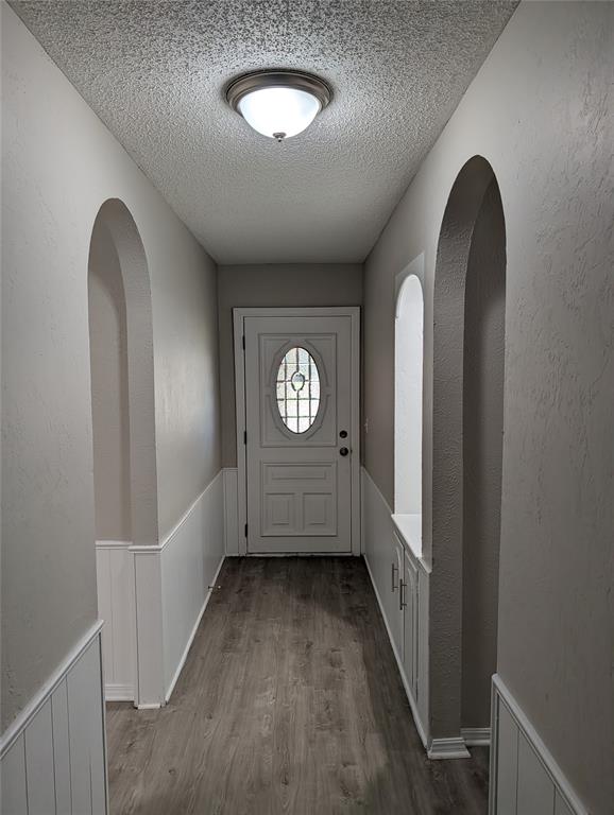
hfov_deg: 56.9
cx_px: 307
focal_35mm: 24
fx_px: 566
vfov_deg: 71.5
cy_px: 408
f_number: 1.68
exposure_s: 1/131
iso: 25
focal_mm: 6.9
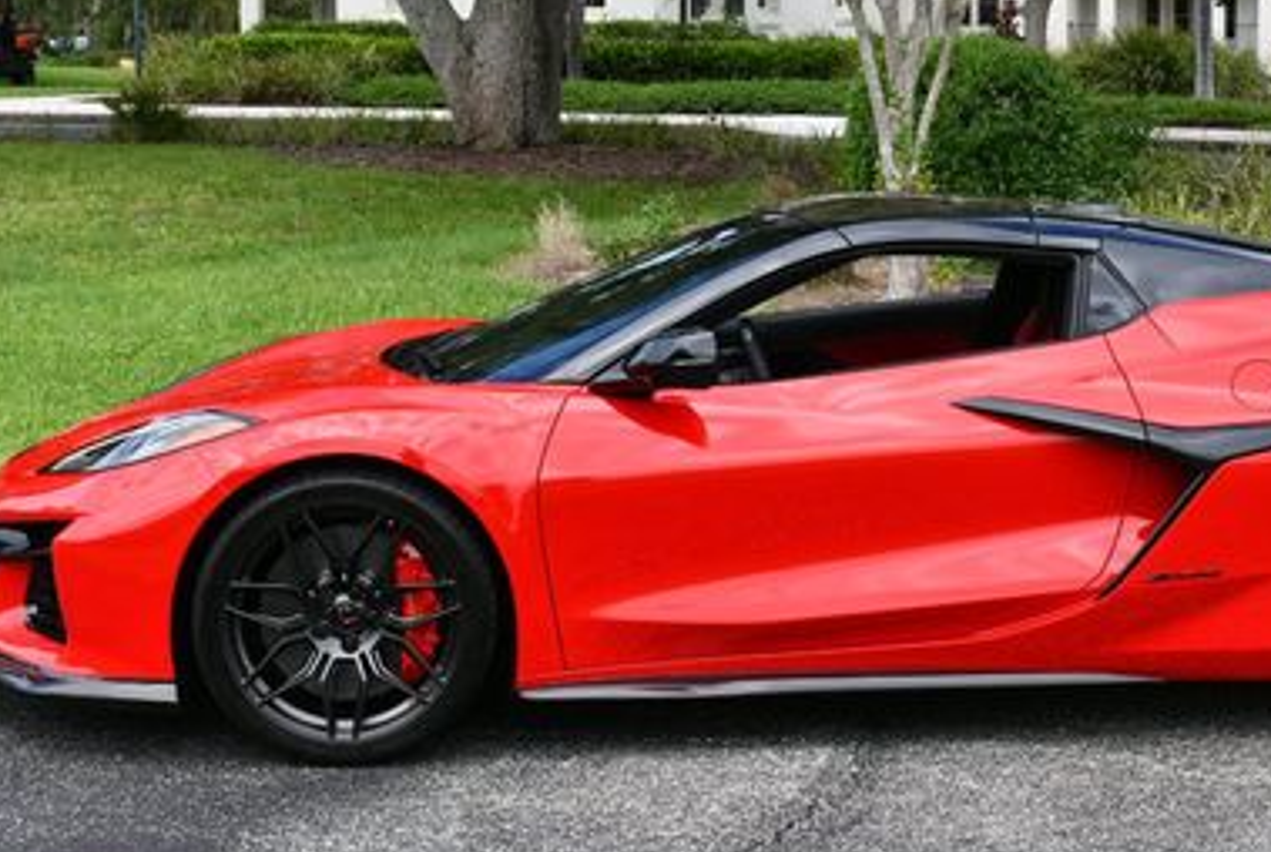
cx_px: 885
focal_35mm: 81
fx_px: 2864
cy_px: 218
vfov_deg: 16.8
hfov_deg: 24.8
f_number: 8
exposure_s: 1/250
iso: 180
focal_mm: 24
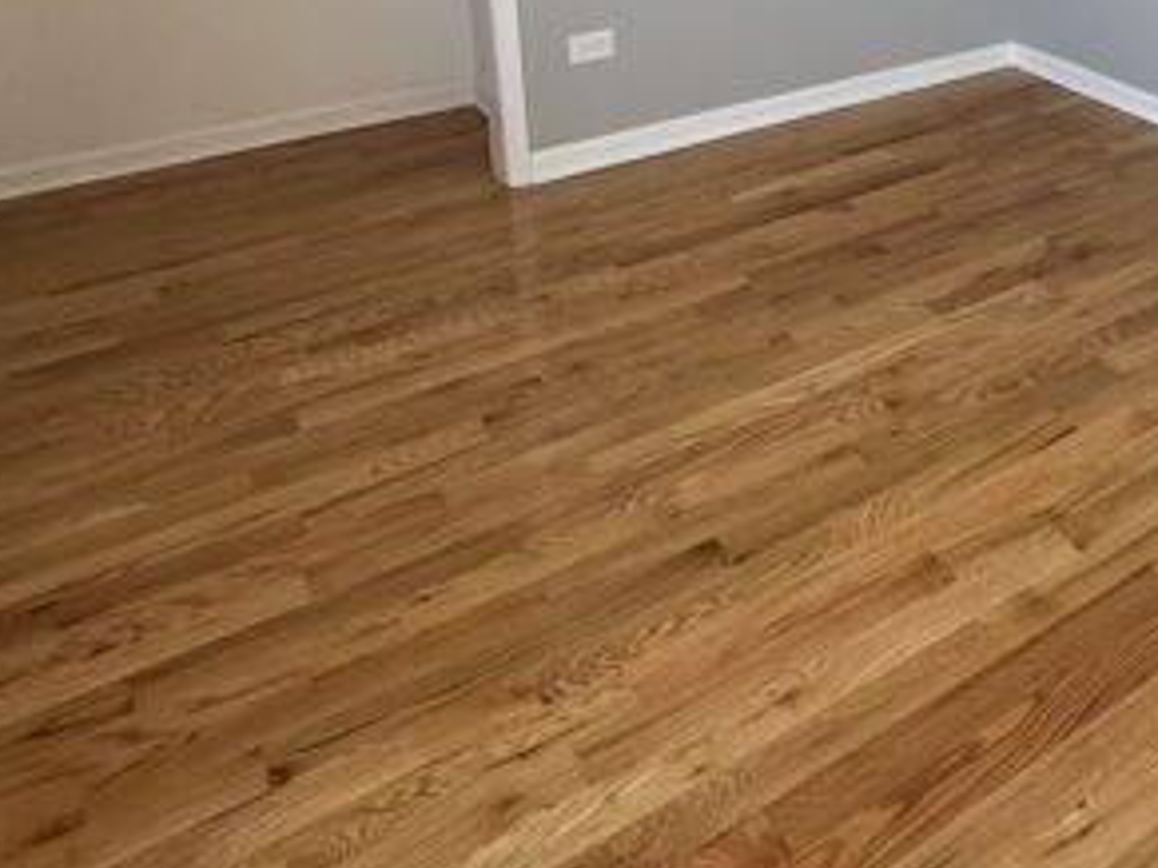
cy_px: -88
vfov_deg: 33.6
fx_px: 1237
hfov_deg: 45.3
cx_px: 1051
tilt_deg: -10.1
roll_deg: -1.1
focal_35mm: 37
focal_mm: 2.22
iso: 125
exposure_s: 1/99
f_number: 2.2
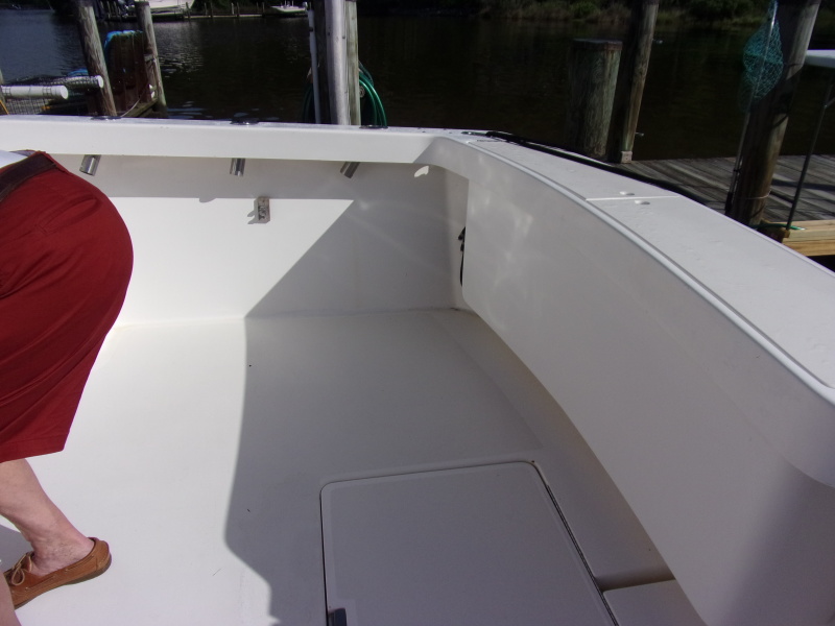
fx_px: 579
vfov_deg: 56.8
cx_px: 418
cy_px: 313
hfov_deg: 71.6
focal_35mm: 24
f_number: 10.8
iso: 80
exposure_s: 1/400
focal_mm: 4.3
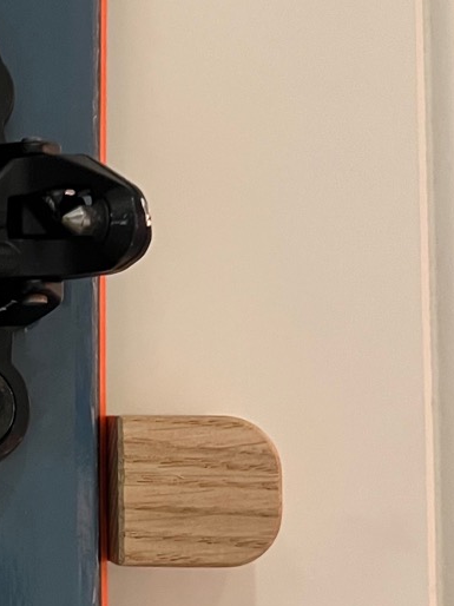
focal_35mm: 81
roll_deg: -1.2
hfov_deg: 17.2
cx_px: -118
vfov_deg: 24.1
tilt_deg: +4.6
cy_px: 377
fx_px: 1418
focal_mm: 5.7
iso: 640
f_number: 1.5
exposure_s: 1/33
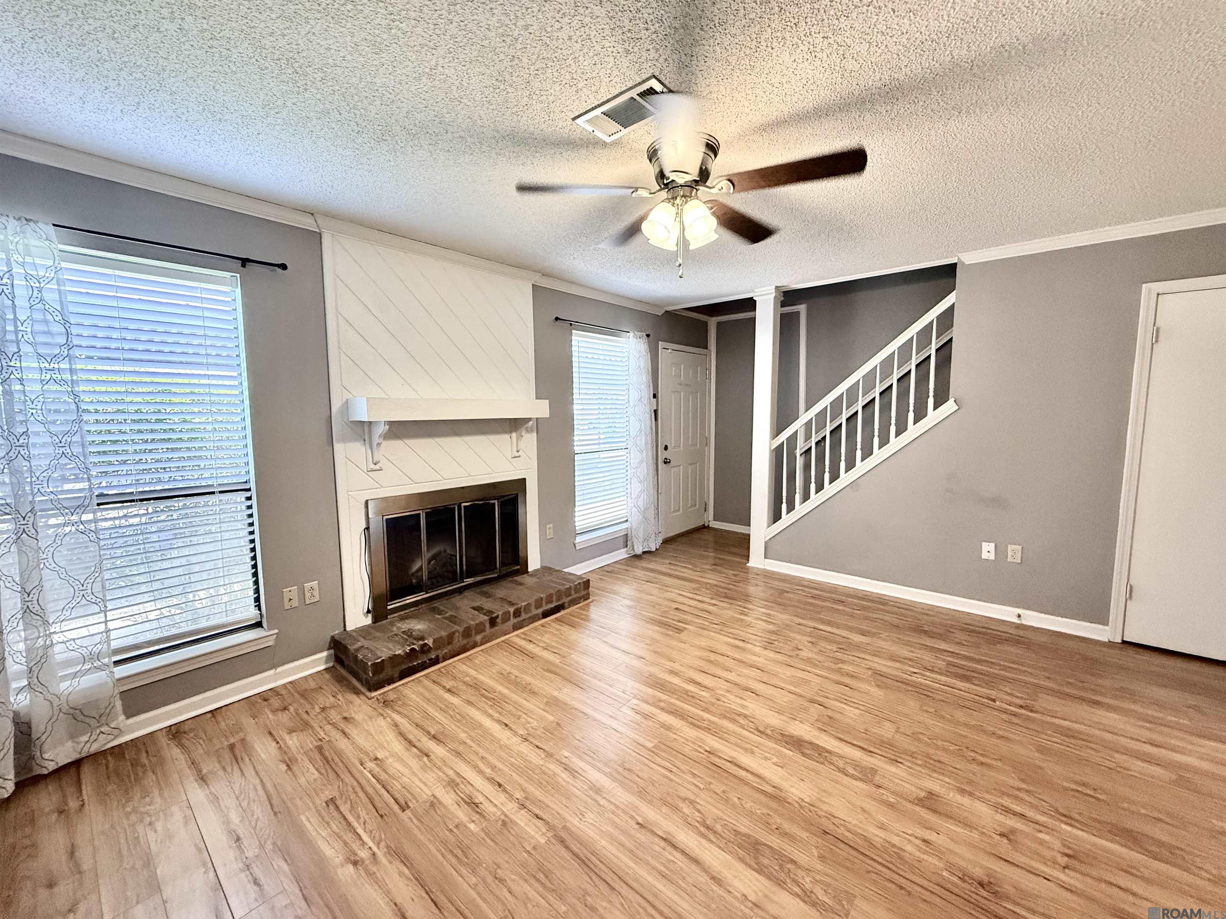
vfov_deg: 85.7
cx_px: 613
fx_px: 496
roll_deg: +0.1
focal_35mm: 14
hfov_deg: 102.1
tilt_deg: -6.3
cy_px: 460
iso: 500
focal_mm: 2.22
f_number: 2.2
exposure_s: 1/120
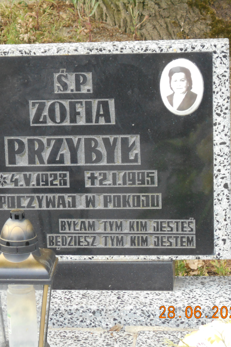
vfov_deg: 14.9
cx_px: 83
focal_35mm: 138
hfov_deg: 9.9
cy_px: 174
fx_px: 1328
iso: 220
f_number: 5.5
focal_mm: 17.6
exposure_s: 1/125
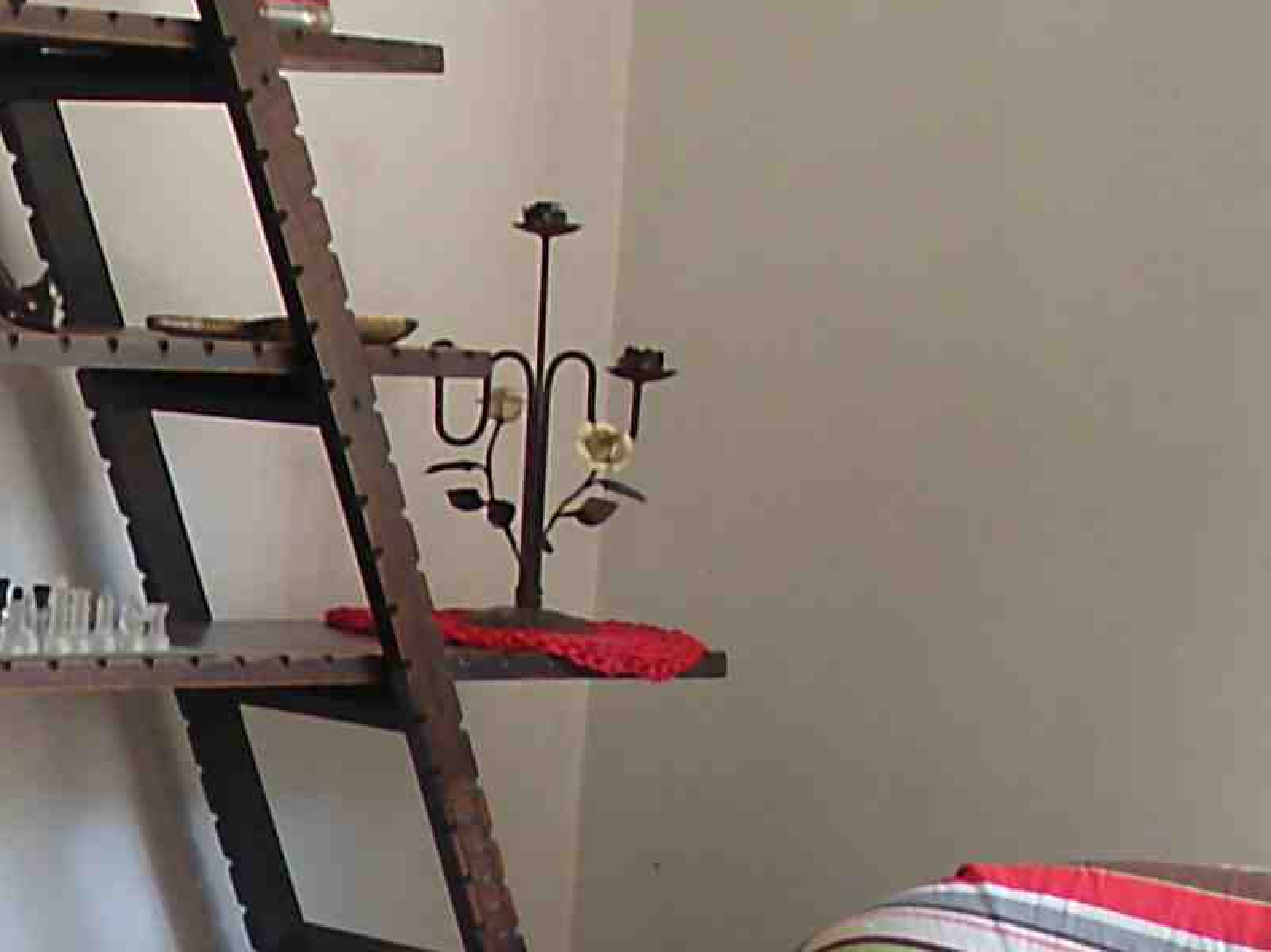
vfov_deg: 12.3
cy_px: 1175
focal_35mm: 117
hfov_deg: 16.0
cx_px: -333
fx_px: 4295
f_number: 3.5
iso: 64
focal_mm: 6.3
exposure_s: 1/9.6
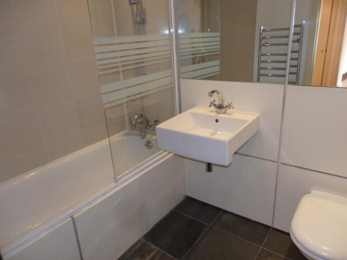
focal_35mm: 25
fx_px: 251
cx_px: 174
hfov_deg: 69.4
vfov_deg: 54.9
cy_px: 130
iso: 400
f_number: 3
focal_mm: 4.5
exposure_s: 1/30
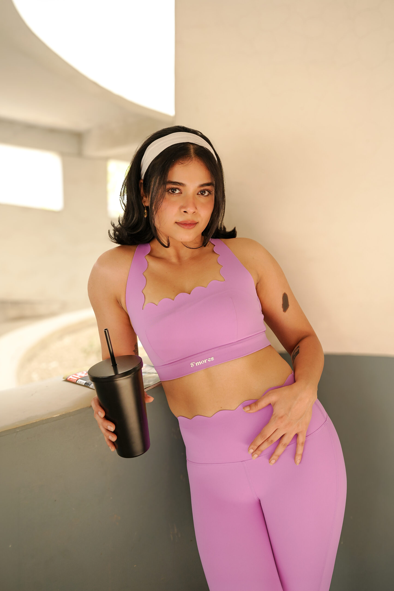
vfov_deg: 54.4
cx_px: 197
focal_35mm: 35
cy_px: 296
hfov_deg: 37.9
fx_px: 574
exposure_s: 1/200
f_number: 4.5
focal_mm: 35
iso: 800
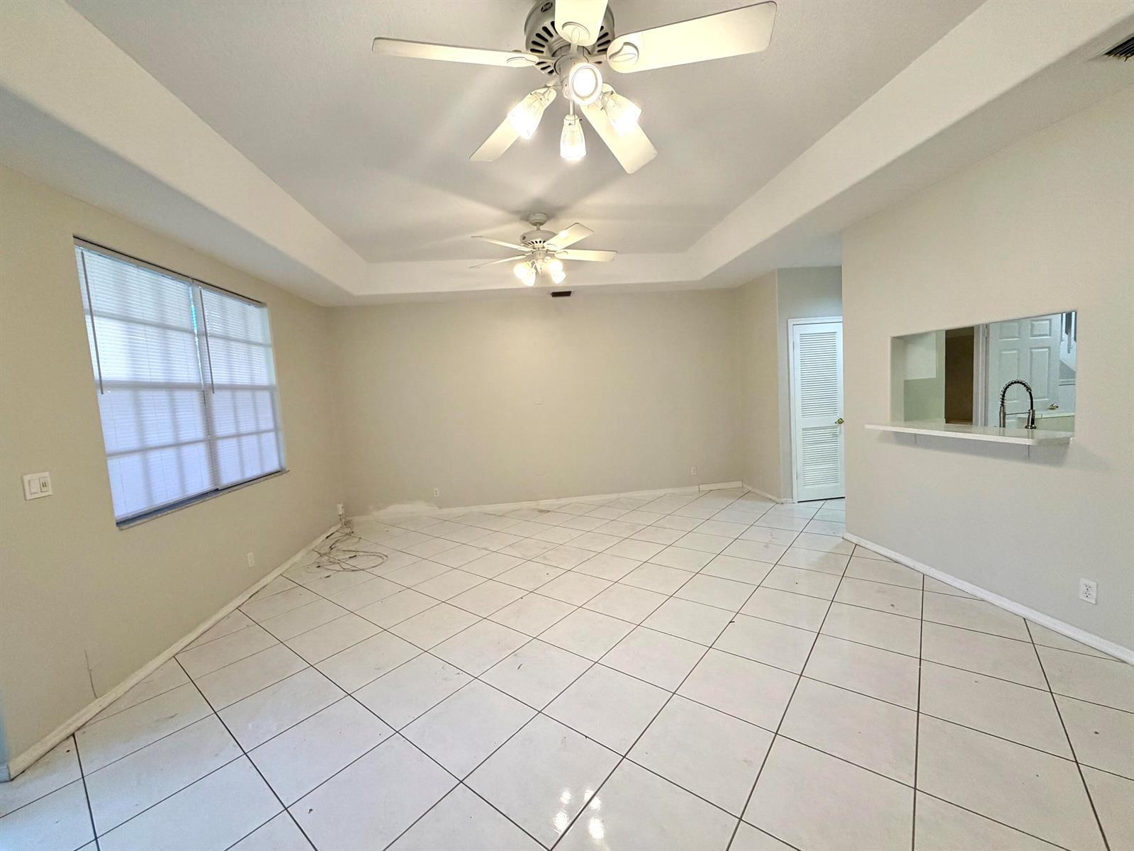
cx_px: 567
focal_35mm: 14
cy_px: 426
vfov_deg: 85.7
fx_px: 459
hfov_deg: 102.1
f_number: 2.2
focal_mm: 2.22
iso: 200
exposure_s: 1/120
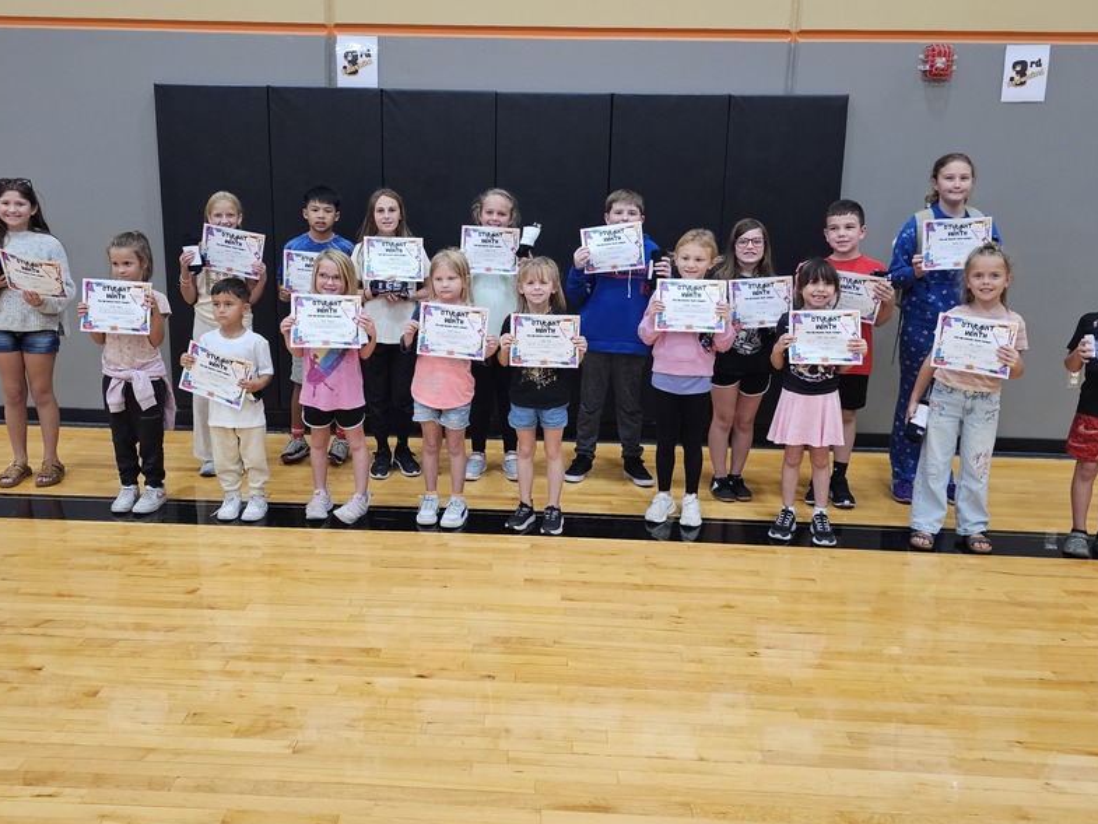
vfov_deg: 46.8
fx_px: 952
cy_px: 379
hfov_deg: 59.9
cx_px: 499
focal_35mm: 30
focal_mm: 6.3
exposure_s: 1/240
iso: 500
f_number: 1.7
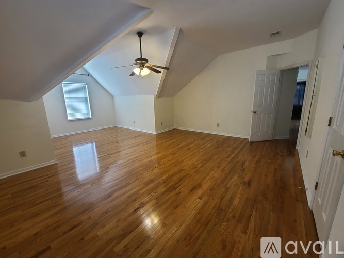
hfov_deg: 106.2
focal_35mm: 13
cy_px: 129
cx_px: 172
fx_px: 129
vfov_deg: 89.9
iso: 125
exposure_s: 1/60
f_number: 2.2
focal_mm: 2.2
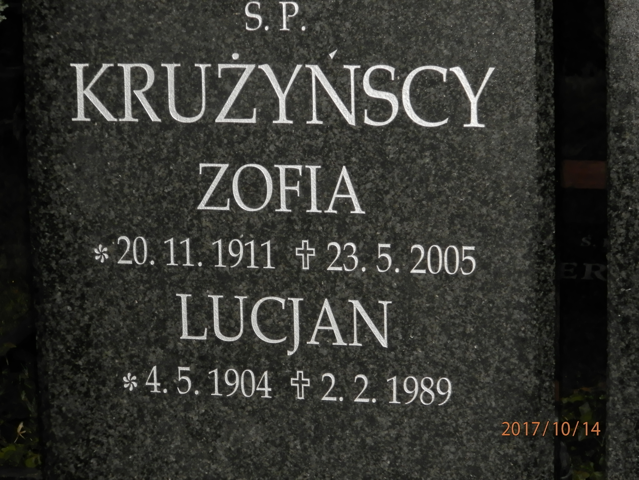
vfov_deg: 11.2
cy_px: 240
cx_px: 320
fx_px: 2437
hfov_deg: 14.9
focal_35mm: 132
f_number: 4.7
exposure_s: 1/160
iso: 400
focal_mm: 23.6
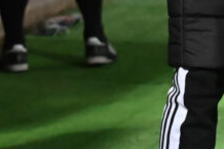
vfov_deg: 3.0
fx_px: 2798
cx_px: 287
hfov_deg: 4.6
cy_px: -191
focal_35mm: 450
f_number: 2.8
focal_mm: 70
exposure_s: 1/2000
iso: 8000
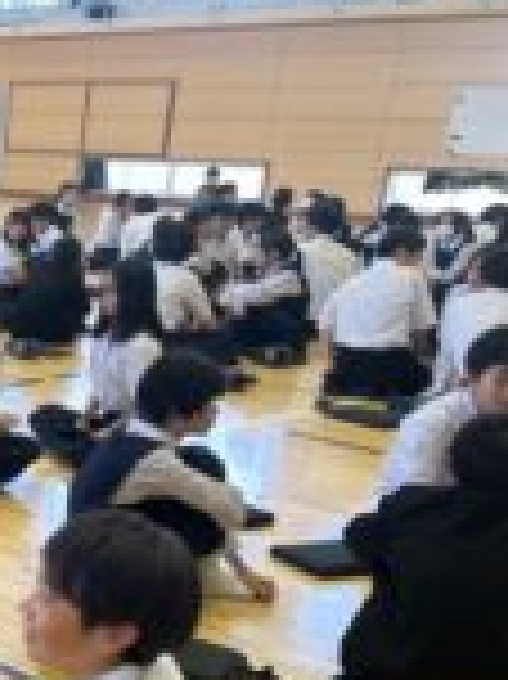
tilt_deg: -19.6
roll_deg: -1.8
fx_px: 1215
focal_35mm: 62
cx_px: -297
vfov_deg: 30.5
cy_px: 545
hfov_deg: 19.8
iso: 64
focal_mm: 5.7
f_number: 1.5
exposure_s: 1/60
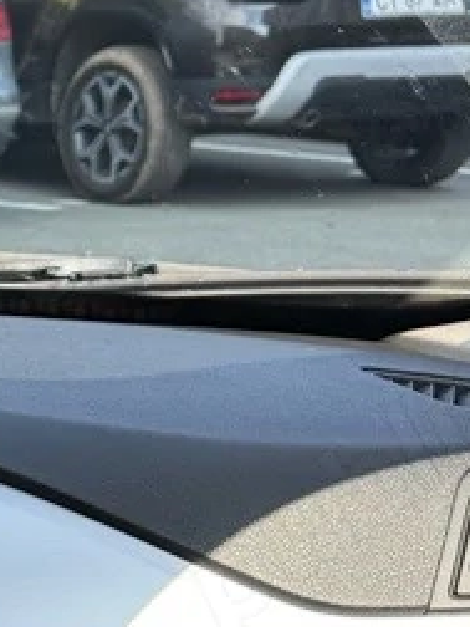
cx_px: -664
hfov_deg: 10.1
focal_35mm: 127
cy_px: 525
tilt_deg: -12.7
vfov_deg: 15.4
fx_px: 2299
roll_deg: +0.1
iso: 100
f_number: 1.78
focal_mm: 6.76
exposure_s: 1/689
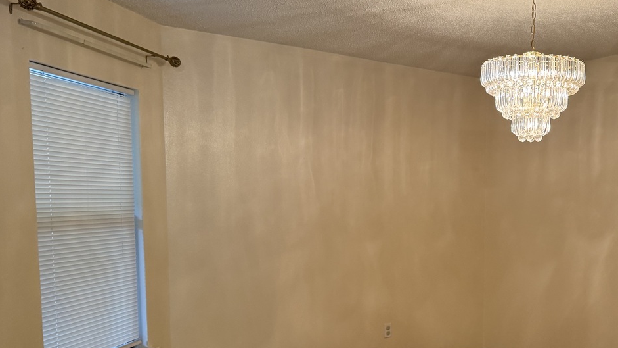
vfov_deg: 29.3
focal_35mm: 40
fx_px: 655
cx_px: 449
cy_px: 256
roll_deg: -0.4
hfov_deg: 48.9
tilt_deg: -5.6
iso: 250
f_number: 1.78
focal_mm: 6.76
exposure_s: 1/60
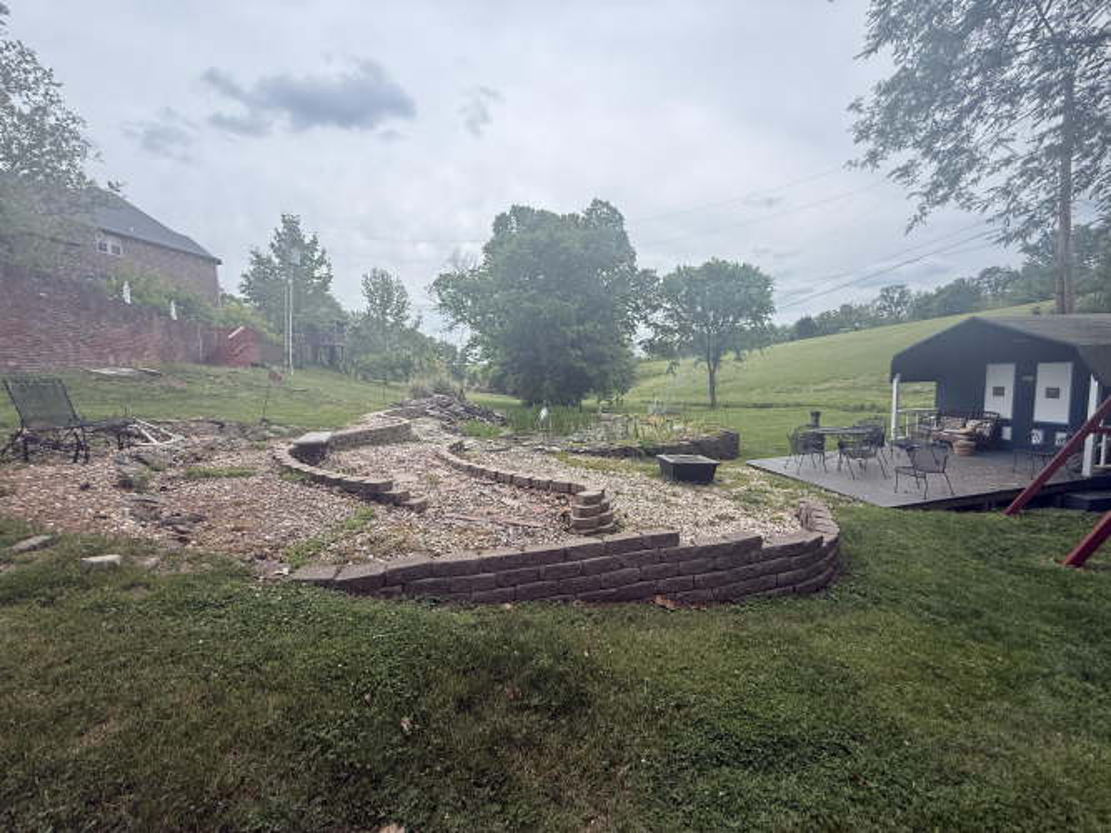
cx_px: 556
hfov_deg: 102.1
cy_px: 416
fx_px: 449
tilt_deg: -5.7
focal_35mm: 14
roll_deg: +2.3
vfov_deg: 85.7
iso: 64
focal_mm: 2.22
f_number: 2.2
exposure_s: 1/955
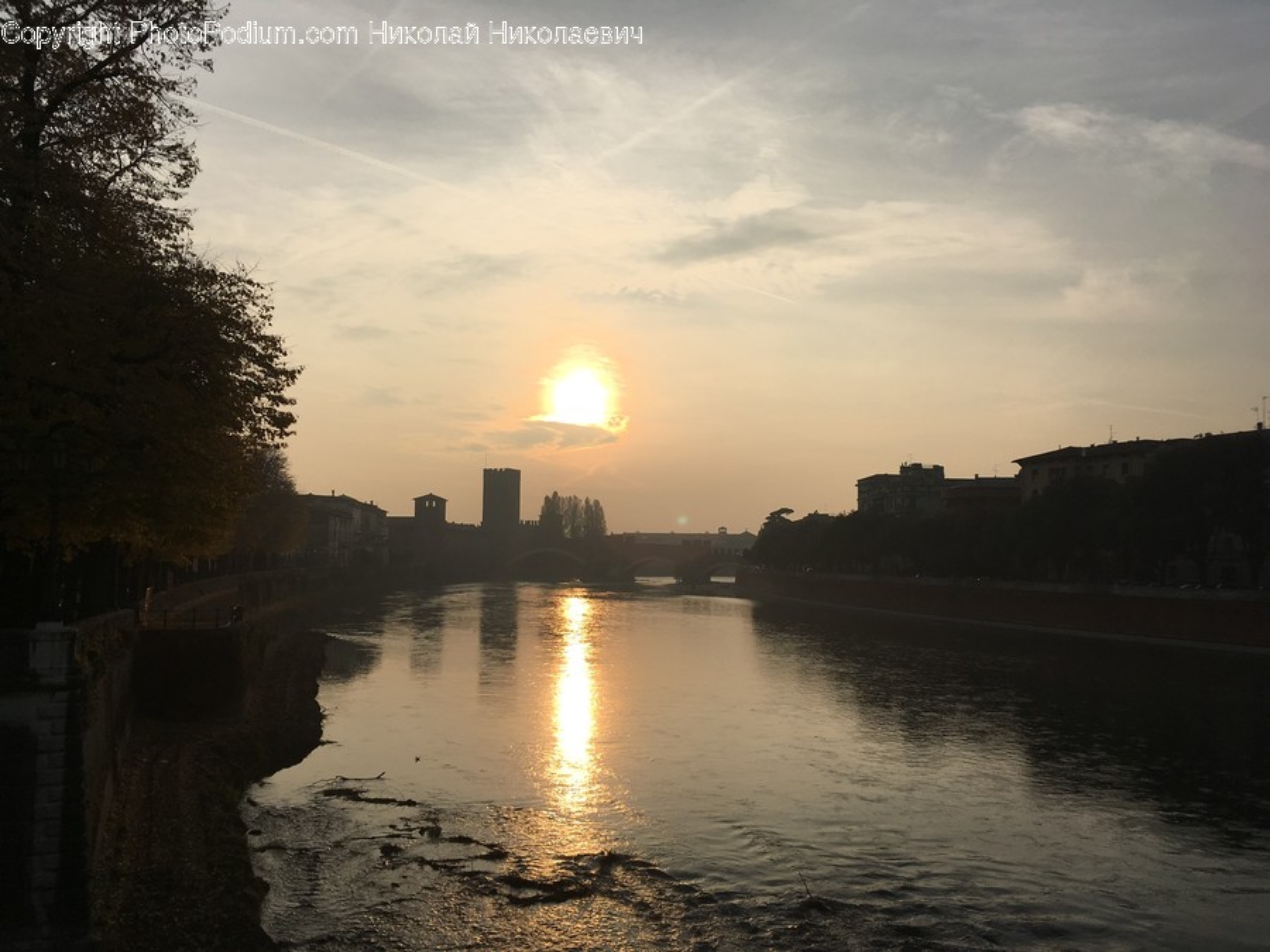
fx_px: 1064
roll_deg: -0.7
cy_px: 476
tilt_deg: +4.5
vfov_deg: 48.2
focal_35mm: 29
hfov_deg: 61.7
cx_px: 635
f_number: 2.2
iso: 25
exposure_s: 1/3846
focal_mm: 4.15
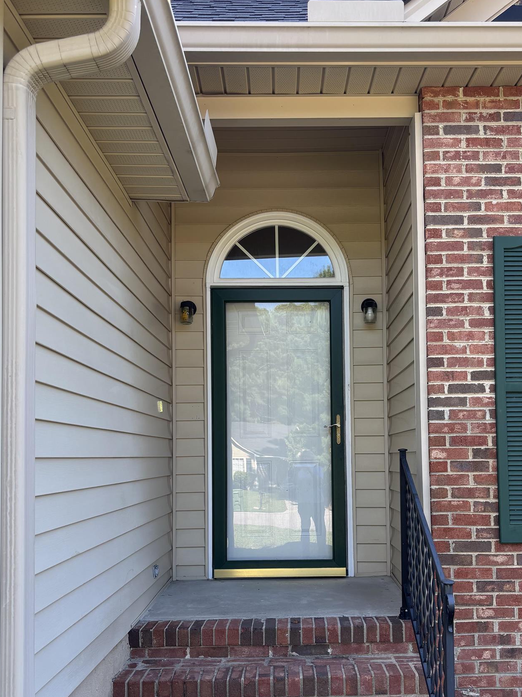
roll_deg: +0.1
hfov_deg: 39.5
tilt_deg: +3.0
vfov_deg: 51.0
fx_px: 724
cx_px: 310
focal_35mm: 36
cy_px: 418
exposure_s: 1/343
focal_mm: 5.96
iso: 50
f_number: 1.6
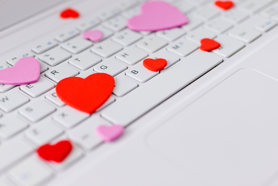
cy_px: 93
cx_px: 139
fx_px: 463
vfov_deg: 22.6
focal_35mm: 60
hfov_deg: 33.4
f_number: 4
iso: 640
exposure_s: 1/60
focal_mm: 60
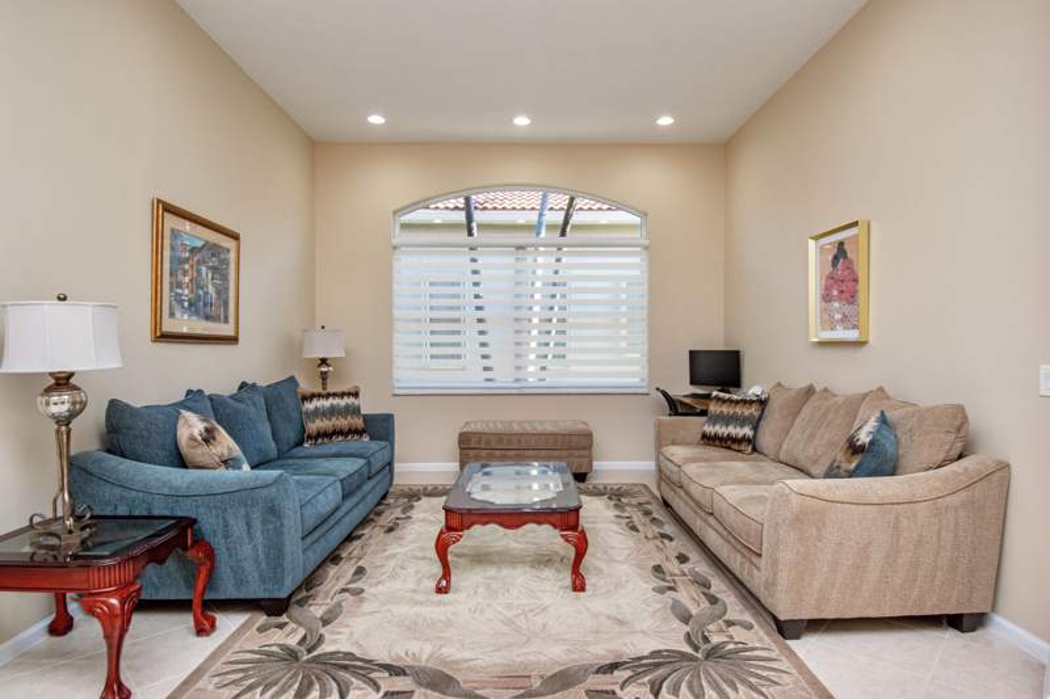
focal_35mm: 20
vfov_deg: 63.2
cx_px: 525
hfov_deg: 85.4
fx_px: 569
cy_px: 350
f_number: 7.1
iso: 800
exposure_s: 1/200
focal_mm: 13
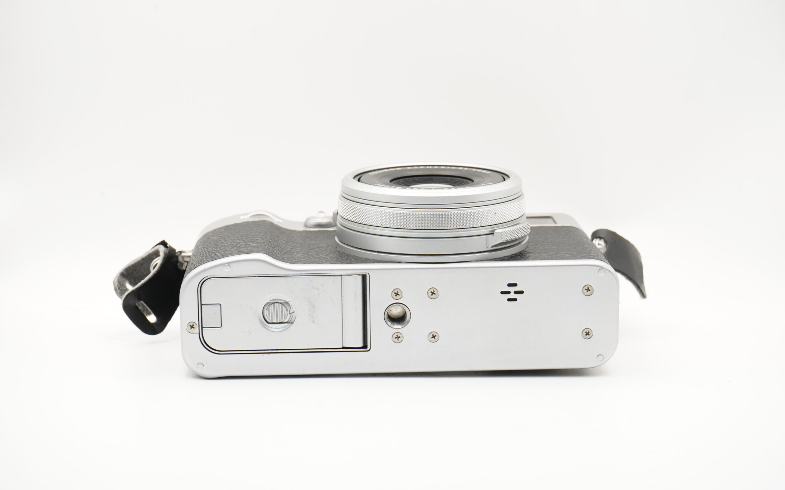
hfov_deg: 27.5
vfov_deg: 17.4
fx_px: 1605
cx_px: 399
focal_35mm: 75
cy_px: 253
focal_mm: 70
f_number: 13
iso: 5000
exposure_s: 1/125
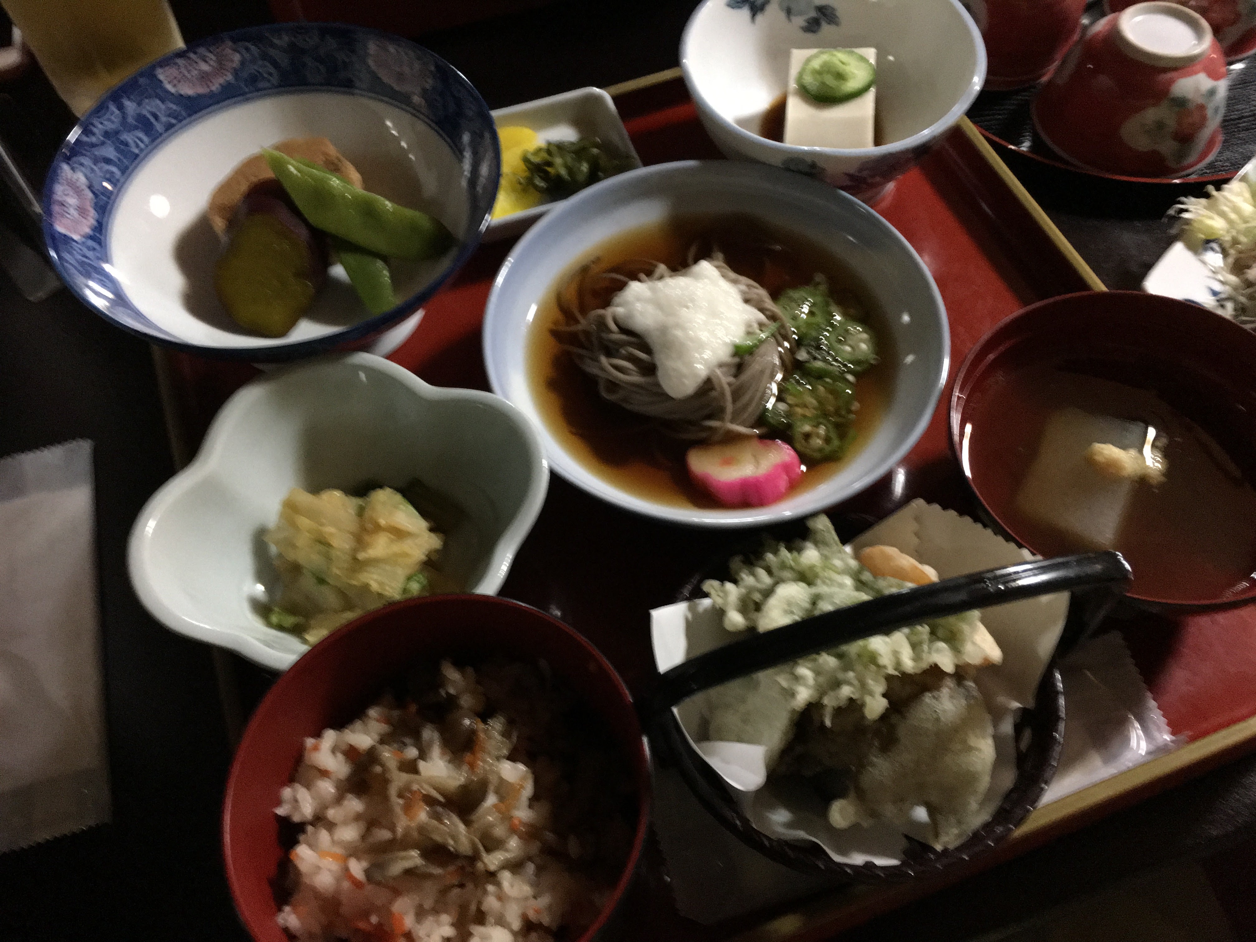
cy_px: 471
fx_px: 1052
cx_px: 628
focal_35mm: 29
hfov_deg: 61.7
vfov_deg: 48.2
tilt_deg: -57.3
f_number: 2.2
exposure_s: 1/15
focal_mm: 4.15
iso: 320
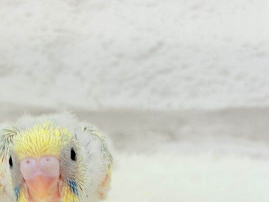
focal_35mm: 92
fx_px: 715
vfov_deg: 15.9
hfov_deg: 20.9
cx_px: 37
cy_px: 176
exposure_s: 1/50
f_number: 1.6
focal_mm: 5.96
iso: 32
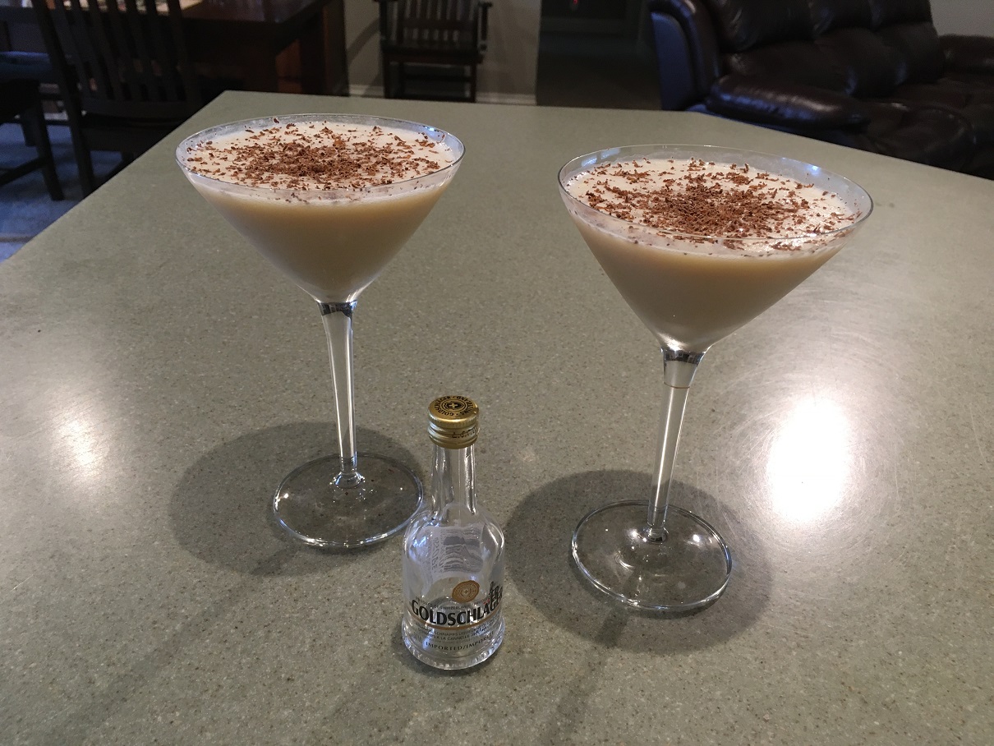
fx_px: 833
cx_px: 497
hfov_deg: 61.6
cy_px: 373
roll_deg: -3.2
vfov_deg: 48.2
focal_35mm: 29
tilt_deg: -29.9
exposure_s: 1/30
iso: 100
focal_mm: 4.15
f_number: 2.2
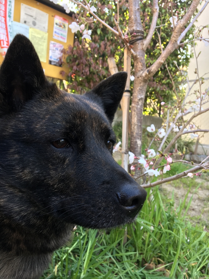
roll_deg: -4.1
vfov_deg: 61.7
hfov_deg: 48.2
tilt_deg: -3.4
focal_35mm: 29
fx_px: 233
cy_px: 140
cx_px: 104
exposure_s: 1/120
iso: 40
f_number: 2.2
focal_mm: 4.15
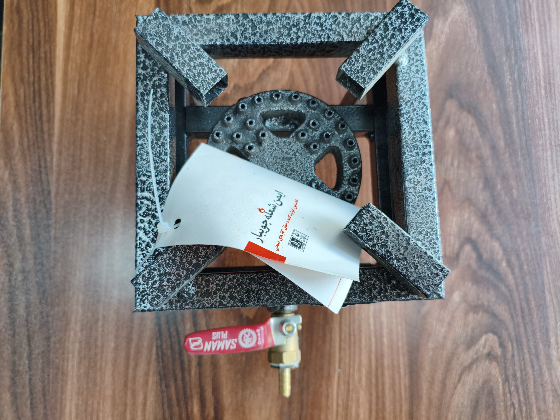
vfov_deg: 53.1
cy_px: 210
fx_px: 421
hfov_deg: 67.3
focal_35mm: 26
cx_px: 280
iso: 80
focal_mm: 4.94
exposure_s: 1/193
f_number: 1.5
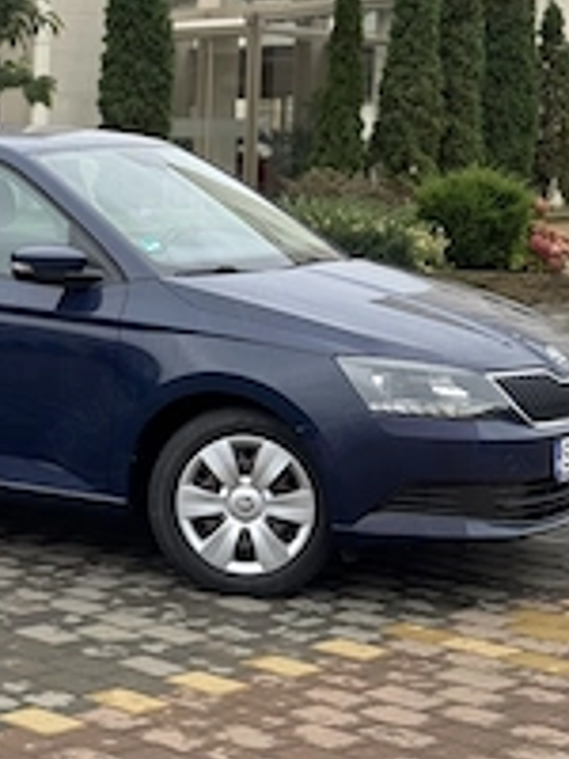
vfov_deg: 20.2
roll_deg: -1.6
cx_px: 30
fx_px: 2104
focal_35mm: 96
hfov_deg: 15.2
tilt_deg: +1.8
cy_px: 137
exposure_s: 1/731
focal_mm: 6.76
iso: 64
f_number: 1.78
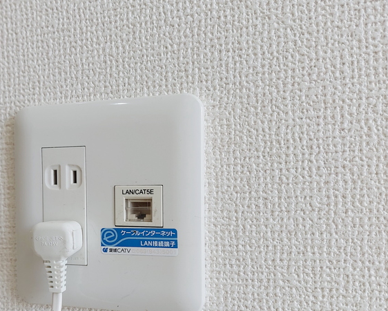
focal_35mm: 40
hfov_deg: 44.6
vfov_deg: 37.0
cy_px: 207
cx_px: 109
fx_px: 459
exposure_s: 1/40
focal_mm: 5.23
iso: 32
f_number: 1.8
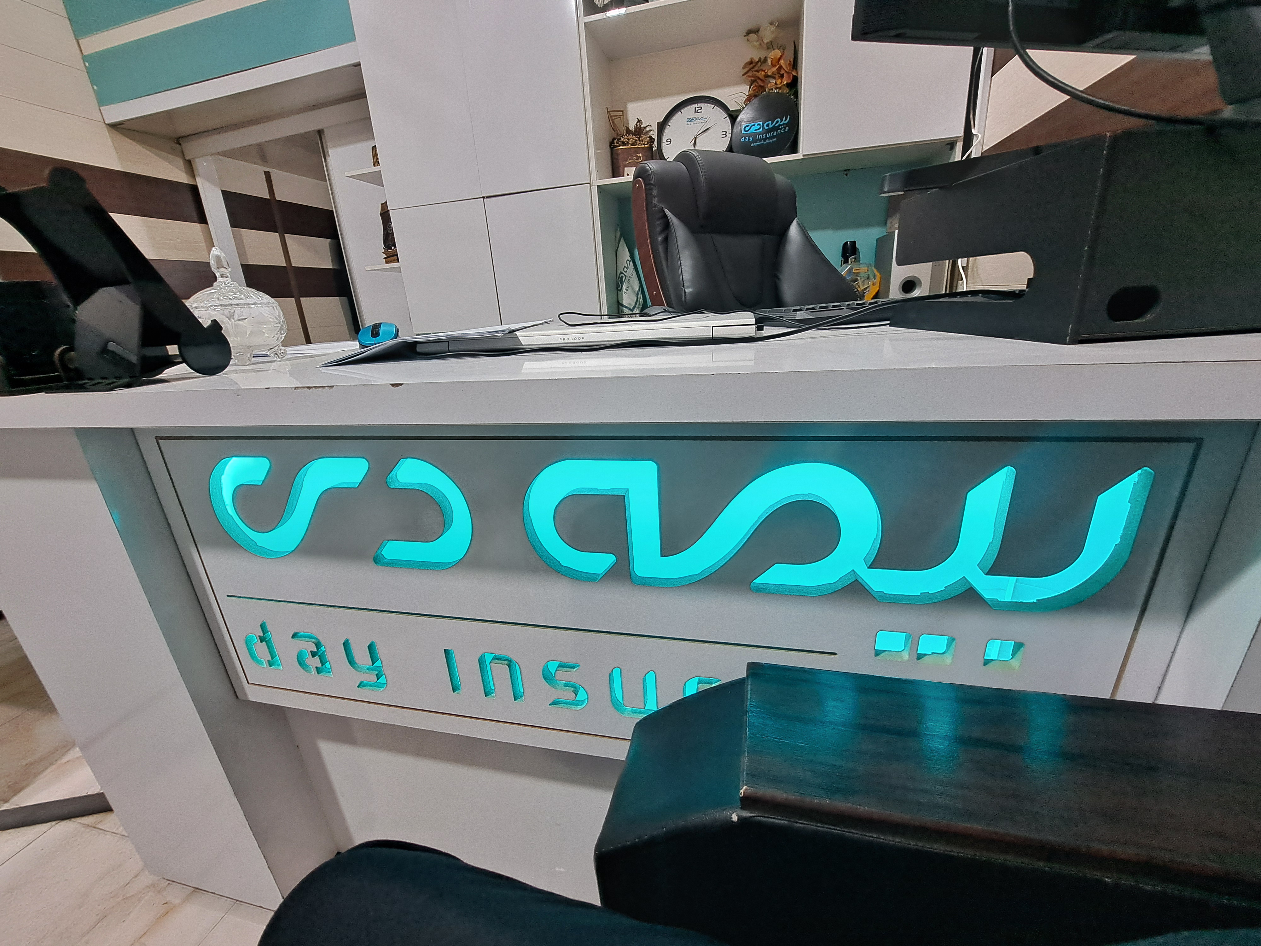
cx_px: 630
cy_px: 473
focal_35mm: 13
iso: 64
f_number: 2.2
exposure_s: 1/50
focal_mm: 1.74
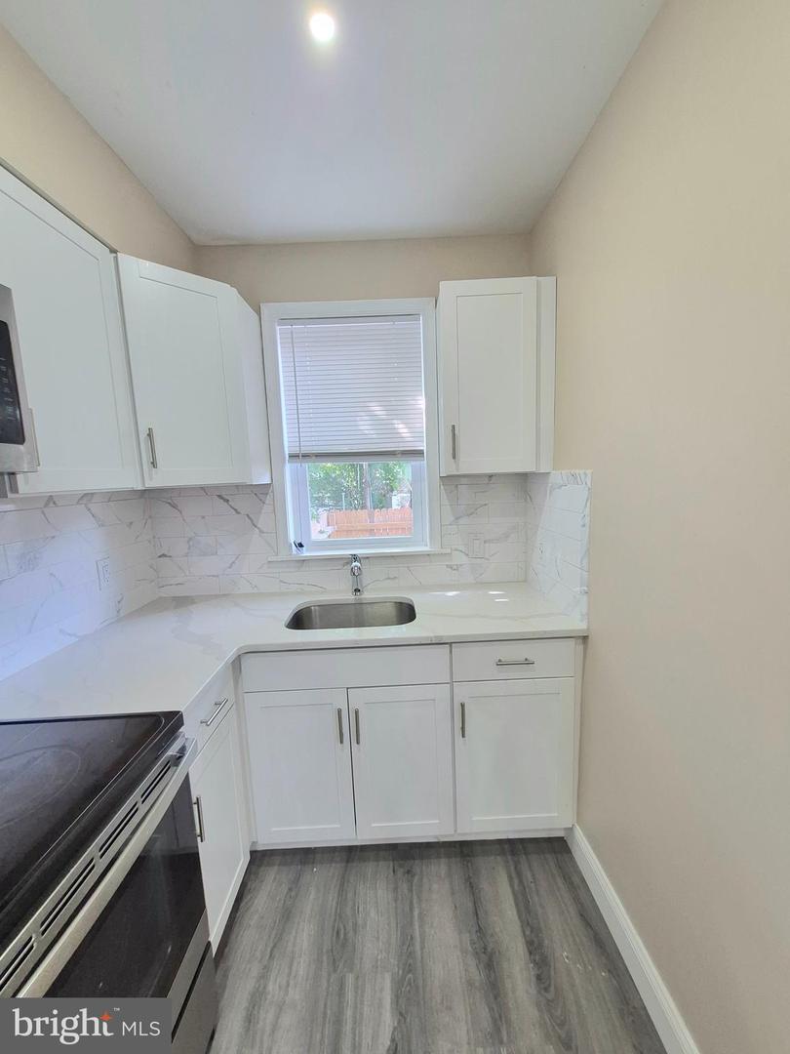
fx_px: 396
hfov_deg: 89.9
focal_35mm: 13
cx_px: 395
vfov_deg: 106.2
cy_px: 527
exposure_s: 1/60.2
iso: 250
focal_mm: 1.74
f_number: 2.2
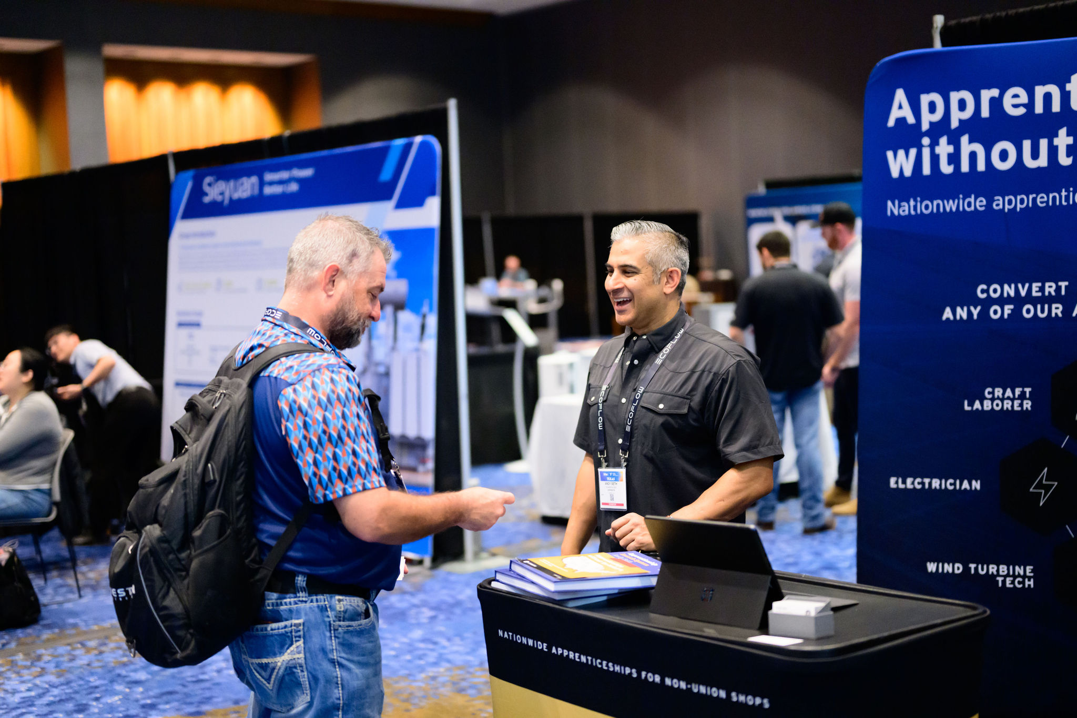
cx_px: 538
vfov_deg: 27.0
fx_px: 1496
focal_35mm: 50
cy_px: 359
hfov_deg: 39.6
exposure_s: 1/250
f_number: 1.8
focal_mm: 50
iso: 6400
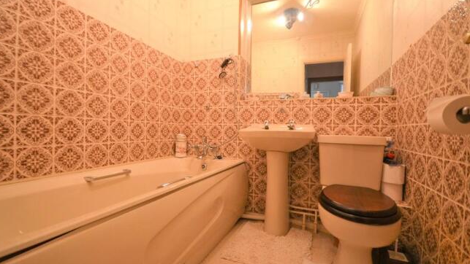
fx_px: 199
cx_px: 232
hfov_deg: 99.4
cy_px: 131
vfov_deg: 67.1
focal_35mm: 16
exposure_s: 1/60
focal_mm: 10
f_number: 4
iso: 1100
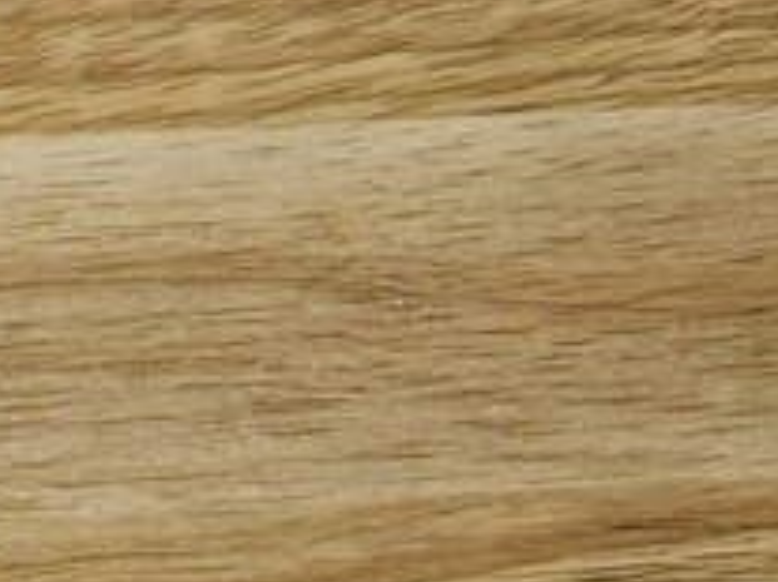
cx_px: -891
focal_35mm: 178
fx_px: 3998
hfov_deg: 10.1
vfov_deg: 7.7
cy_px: -871
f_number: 1.8
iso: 100
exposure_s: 1/100
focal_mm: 5.4
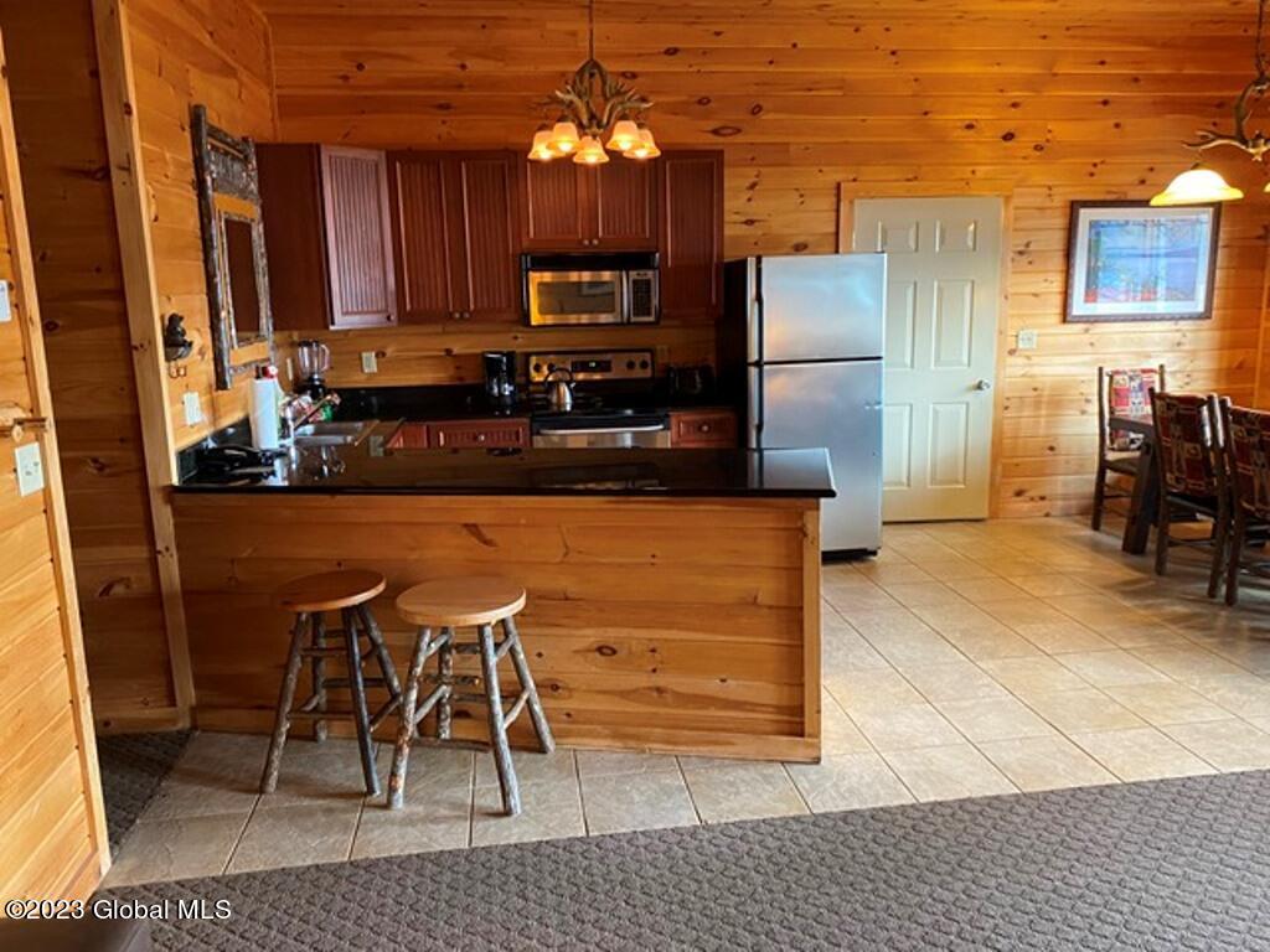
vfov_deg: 53.1
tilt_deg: -9.7
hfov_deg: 67.3
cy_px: 476
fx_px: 954
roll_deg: +0.7
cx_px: 635
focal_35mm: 26
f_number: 1.8
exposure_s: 1/40
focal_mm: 4.25
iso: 320
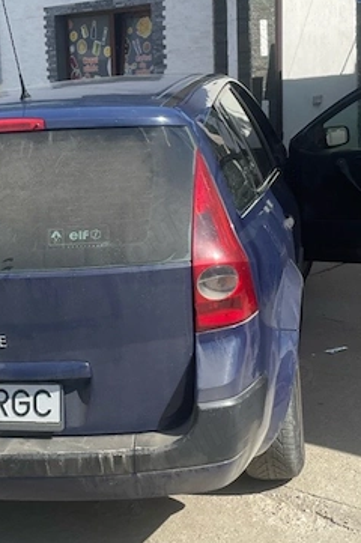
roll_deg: +4.4
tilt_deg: -7.3
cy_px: 232
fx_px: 904
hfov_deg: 22.1
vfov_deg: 33.4
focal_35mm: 60
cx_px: 44
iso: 32
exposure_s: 1/2212
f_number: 1.6
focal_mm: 4.2
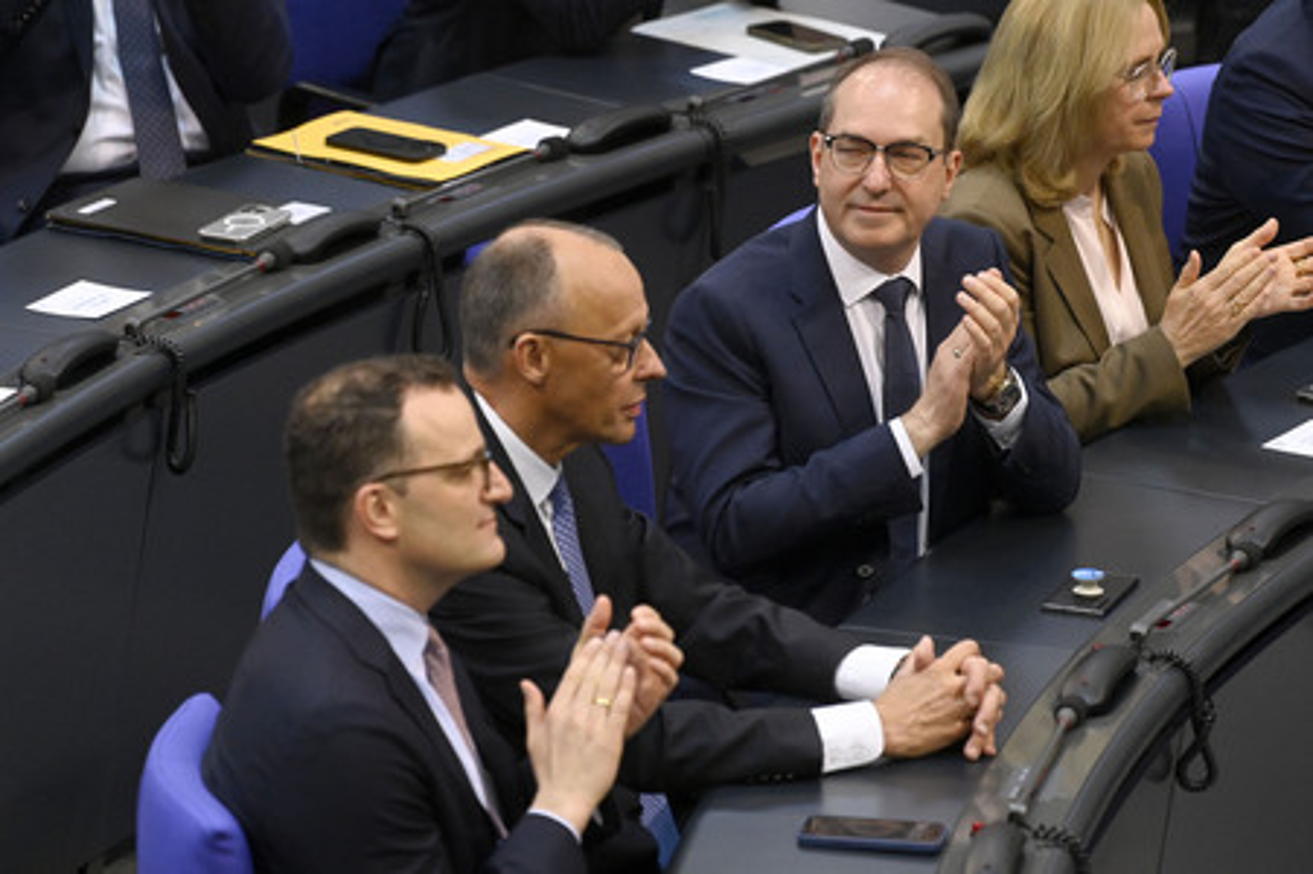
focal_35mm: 320
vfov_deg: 4.3
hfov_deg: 6.4
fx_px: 11662
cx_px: 656
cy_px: 437
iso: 10000
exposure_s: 1/500
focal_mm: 320
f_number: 5.6
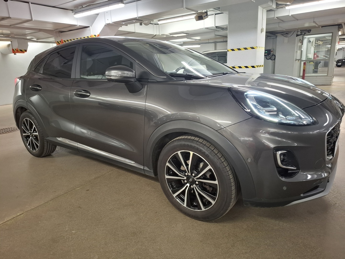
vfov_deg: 58.9
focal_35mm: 23
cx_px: 172
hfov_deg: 73.9
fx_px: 229
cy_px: 130
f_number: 1.8
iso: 250
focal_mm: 5.54
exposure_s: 1/50
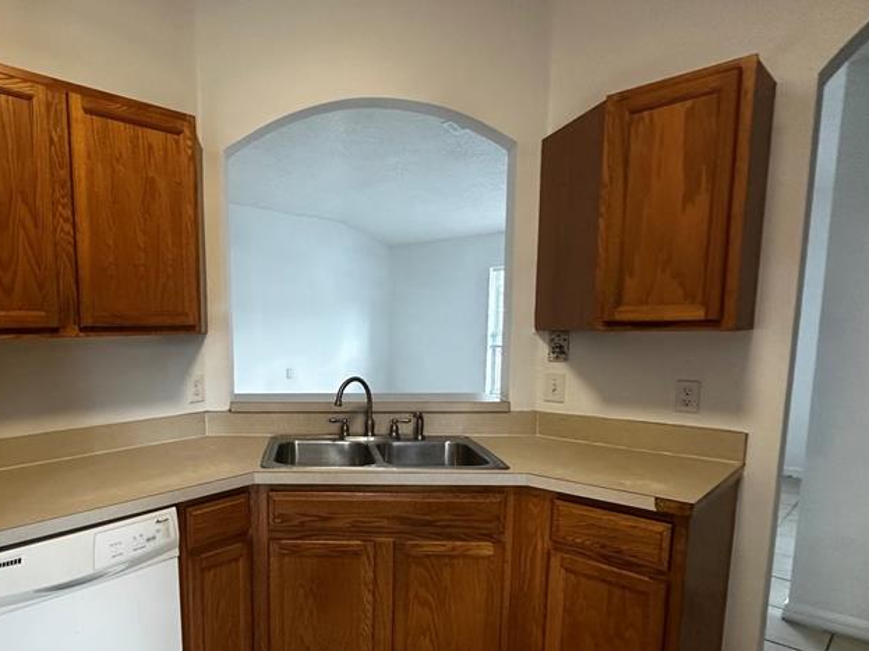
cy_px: 401
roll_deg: +1.8
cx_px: 273
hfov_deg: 71.2
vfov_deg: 58.2
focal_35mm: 23
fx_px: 577
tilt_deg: -6.5
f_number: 2.2
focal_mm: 2.22
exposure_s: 1/99
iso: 250
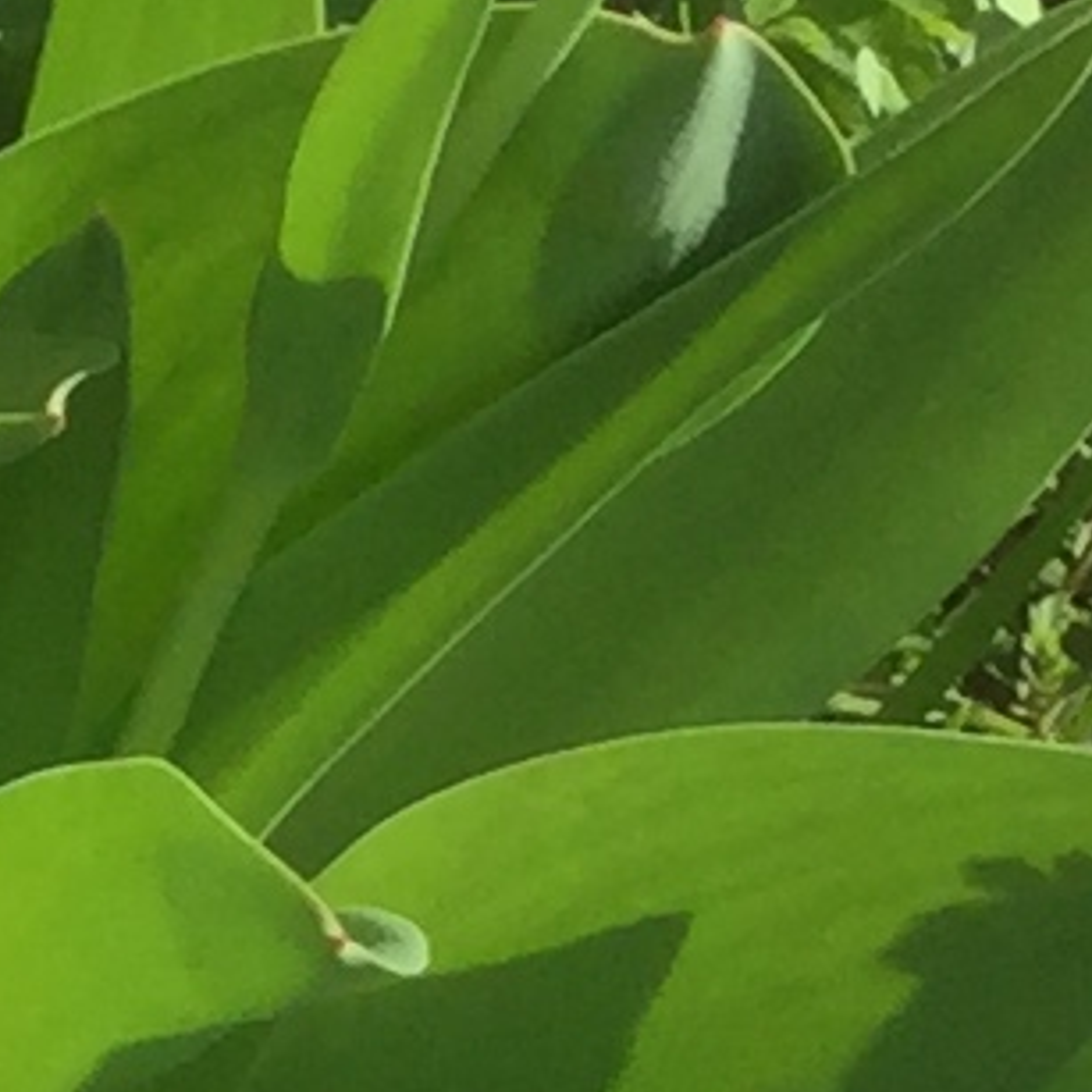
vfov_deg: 6.0
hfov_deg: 6.0
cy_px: 1579
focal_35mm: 291
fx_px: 10386
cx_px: -100
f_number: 2.4
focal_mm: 3.3
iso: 25
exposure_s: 1/806
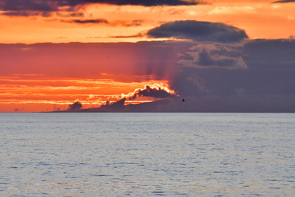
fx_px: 3688
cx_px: 148
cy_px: 98
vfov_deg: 3.1
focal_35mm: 450
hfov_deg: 4.6
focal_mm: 300
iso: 1400
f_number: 22
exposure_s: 1/200
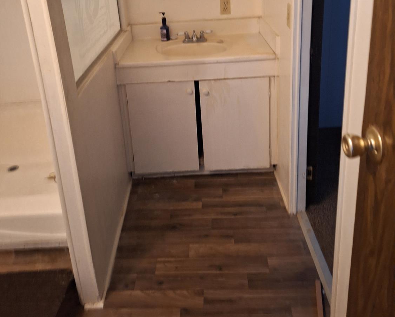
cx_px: 197
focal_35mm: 30
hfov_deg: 58.8
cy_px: 64
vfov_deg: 46.0
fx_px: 351
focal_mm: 5.54
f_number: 1.8
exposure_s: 1/24
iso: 320
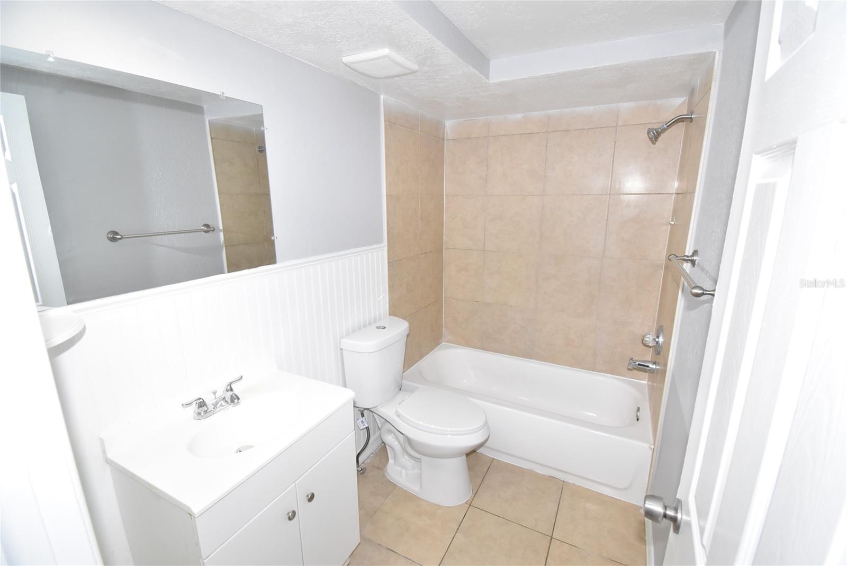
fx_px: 353
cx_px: 424
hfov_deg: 100.4
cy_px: 283
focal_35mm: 15
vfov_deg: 77.4
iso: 1600
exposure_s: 1/125
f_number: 8
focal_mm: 10
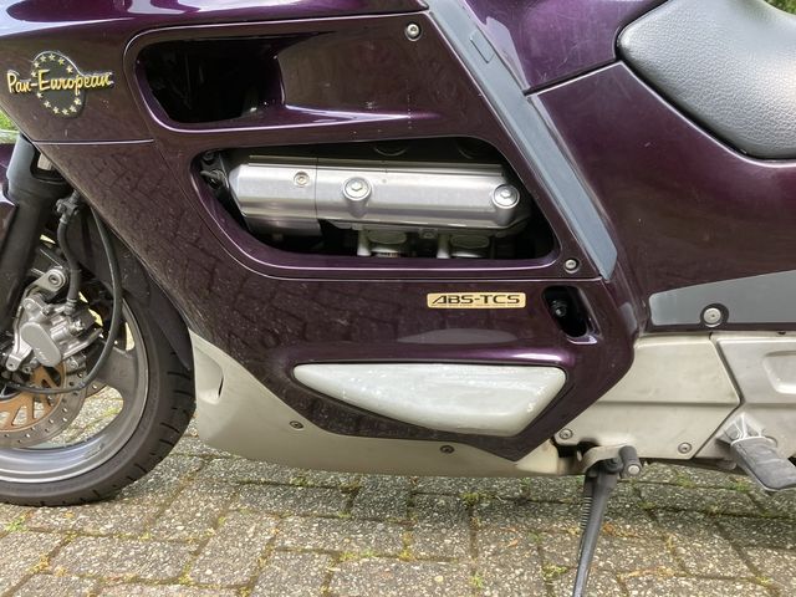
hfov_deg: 63.4
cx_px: 398
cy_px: 298
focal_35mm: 28
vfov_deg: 49.7
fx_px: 644
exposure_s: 1/121
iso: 50
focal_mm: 3.99
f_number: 1.8
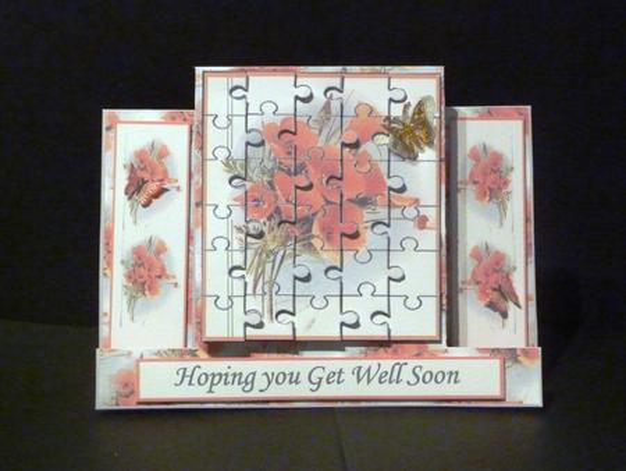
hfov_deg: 23.5
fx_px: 1502
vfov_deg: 17.8
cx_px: 313
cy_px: 236
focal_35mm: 83
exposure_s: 1/25
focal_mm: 13.7
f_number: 4.2
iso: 800
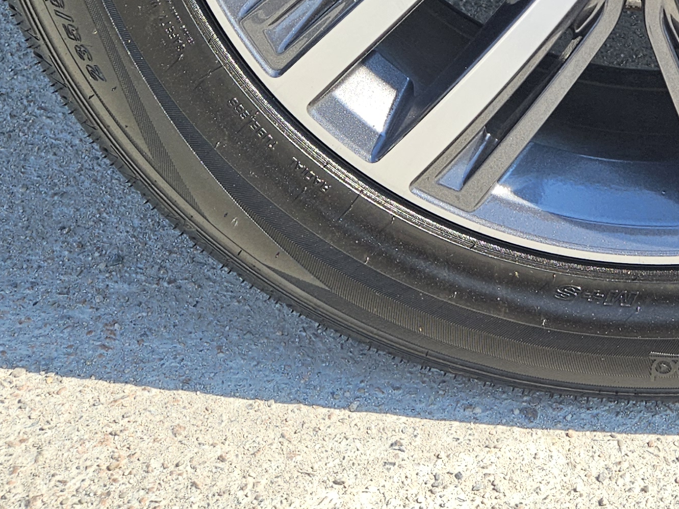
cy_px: -192
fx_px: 1354
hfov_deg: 26.7
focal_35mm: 69
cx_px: 672
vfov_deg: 19.3
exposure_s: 1/722
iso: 25
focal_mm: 5.4
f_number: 1.8
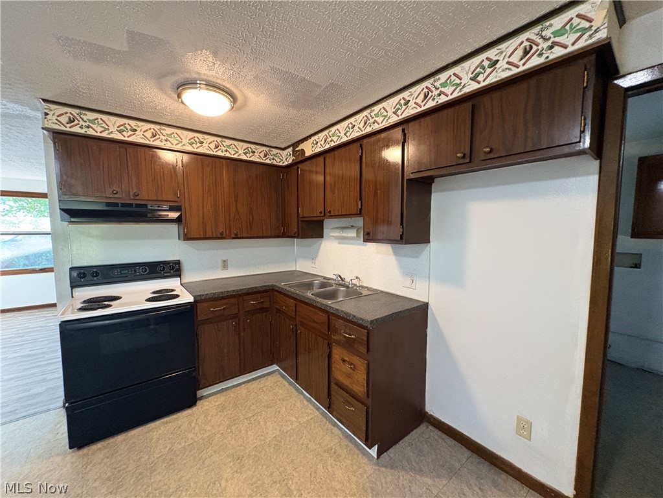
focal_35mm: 14
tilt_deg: -3.3
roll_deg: +0.7
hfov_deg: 102.1
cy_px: 249
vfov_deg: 85.7
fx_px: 268
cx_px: 332
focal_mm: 2.22
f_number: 2.2
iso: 640
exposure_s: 1/40
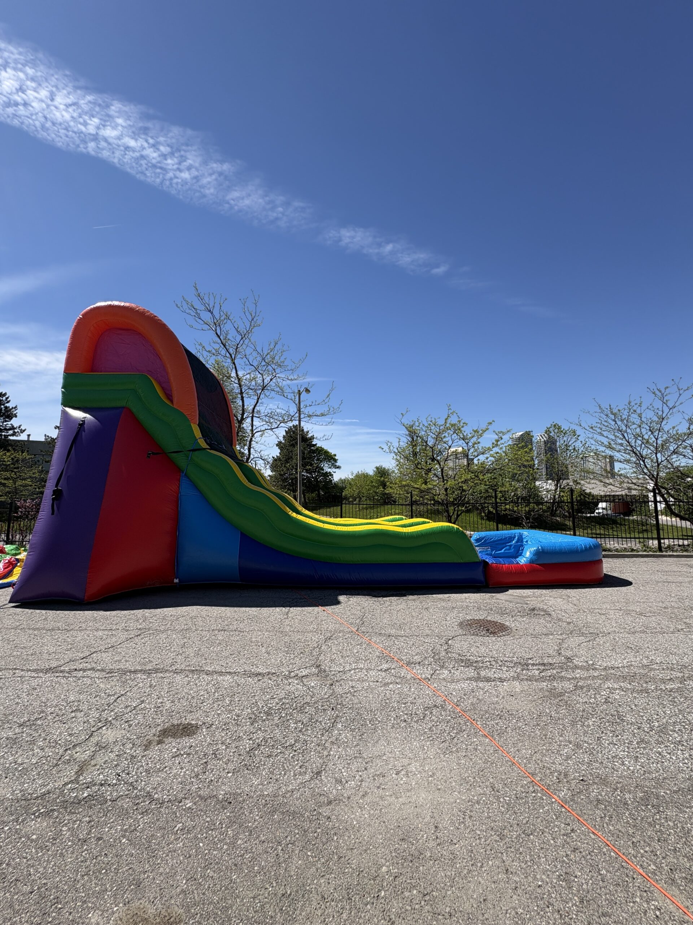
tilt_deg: +5.9
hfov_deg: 85.7
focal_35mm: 14
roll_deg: +0.3
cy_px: 462
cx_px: 346
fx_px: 374
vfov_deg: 102.1
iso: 40
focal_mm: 2.22
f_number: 2.2
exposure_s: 1/1927
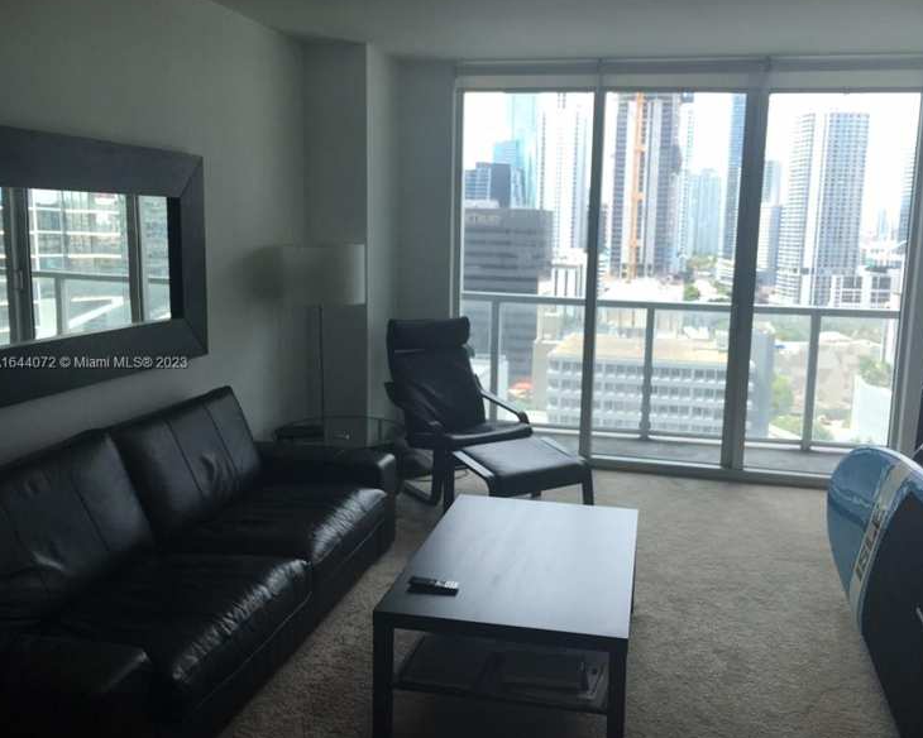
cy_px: 364
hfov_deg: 57.1
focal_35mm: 31
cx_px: 496
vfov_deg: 47.1
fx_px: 847
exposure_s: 1/160
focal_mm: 4.15
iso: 25
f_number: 2.2
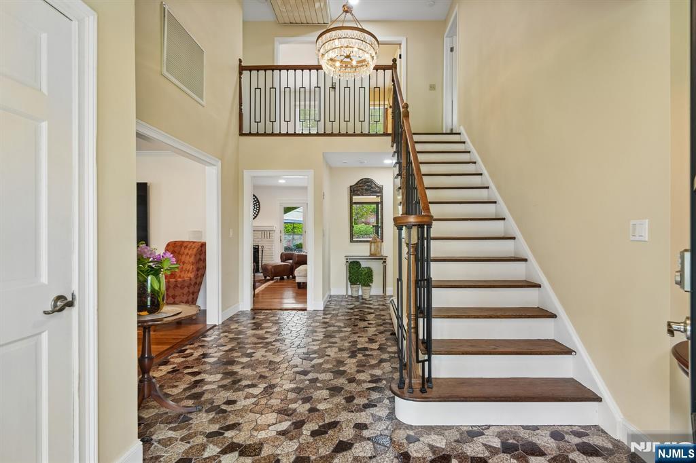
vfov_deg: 73.7
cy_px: 232
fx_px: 309
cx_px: 348
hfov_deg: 96.8
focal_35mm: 16
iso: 400
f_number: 8
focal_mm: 16
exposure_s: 1/8
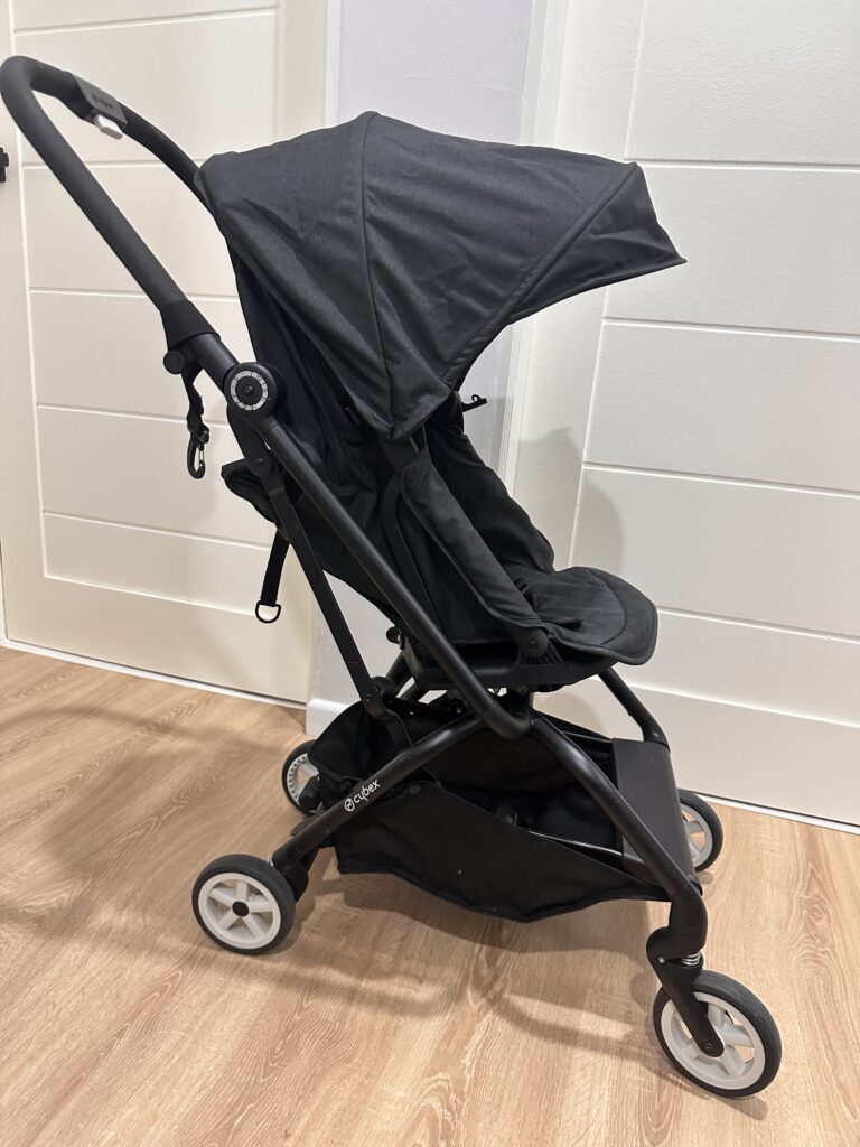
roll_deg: -4.3
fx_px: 795
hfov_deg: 56.8
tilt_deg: -14.2
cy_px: 574
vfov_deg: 71.6
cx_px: 430
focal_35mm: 24
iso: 400
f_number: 1.78
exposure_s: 1/50
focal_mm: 6.86
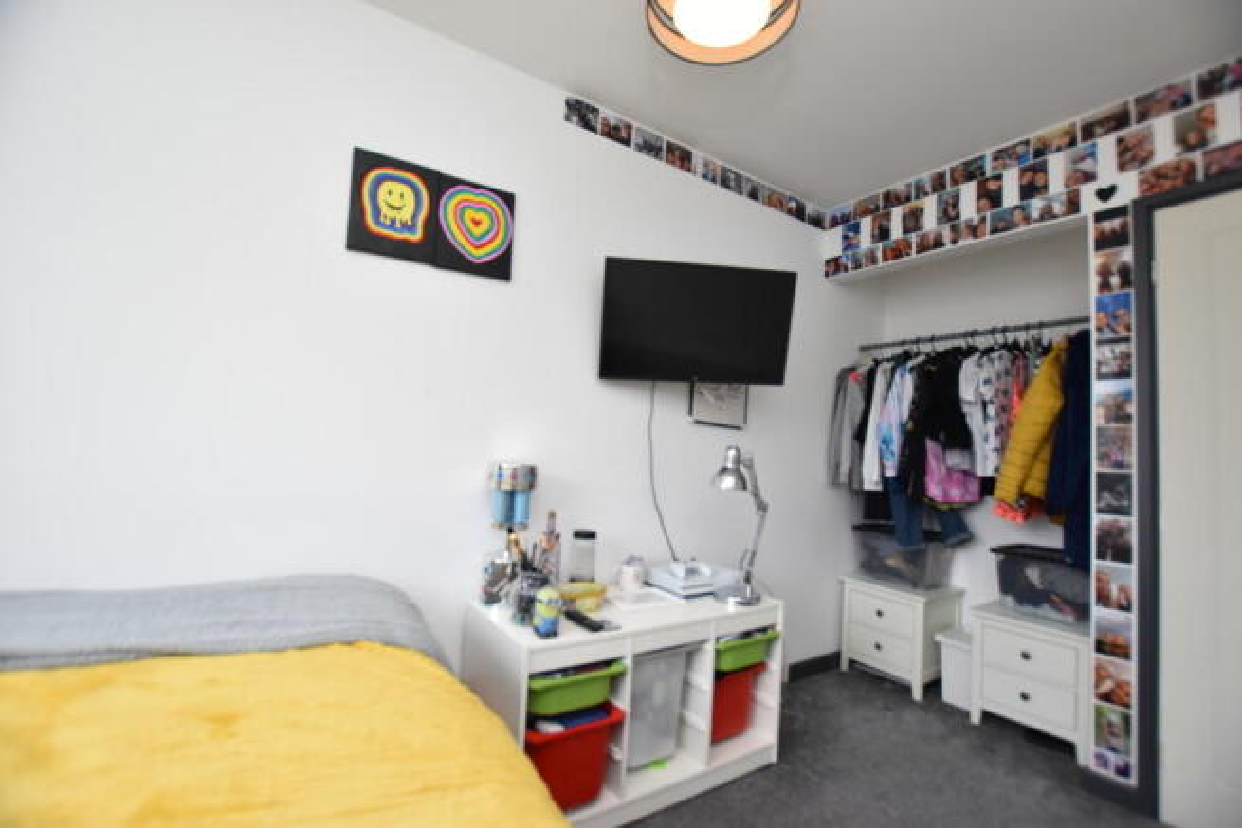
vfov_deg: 77.4
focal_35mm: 15
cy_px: 414
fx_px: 518
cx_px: 621
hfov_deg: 100.4
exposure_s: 1/250
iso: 800
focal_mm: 10
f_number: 3.5
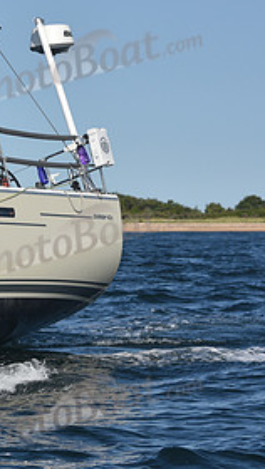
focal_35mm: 217
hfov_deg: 5.6
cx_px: -119
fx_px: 2704
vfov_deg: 9.9
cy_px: 175
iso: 250
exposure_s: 1/640
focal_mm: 100
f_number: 8
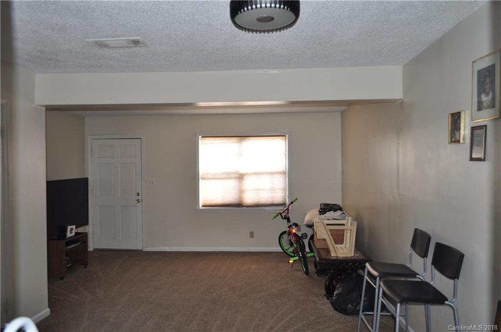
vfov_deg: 47.8
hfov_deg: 67.5
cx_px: 250
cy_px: 166
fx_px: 375
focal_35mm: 27
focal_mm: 18
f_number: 3.5
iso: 800
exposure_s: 1/60
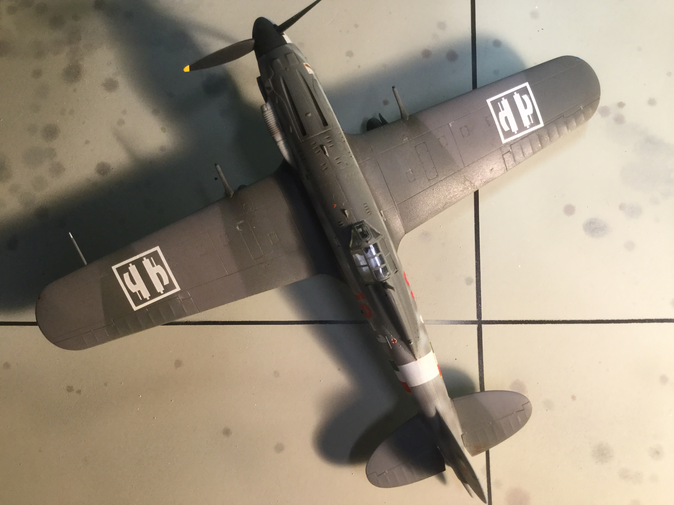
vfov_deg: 45.4
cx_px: 337
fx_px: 604
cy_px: 252
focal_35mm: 31
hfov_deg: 58.4
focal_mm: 3.3
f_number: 2.4
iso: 64
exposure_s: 1/30
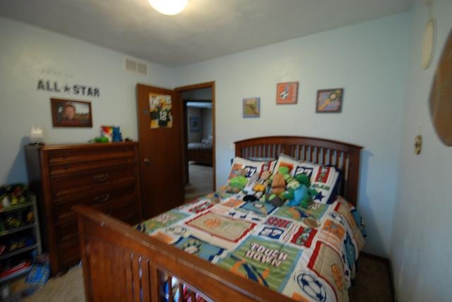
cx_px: 226
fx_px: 207
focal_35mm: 16
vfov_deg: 72.2
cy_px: 151
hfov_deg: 94.9
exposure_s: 1/2
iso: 400
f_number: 10
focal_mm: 11
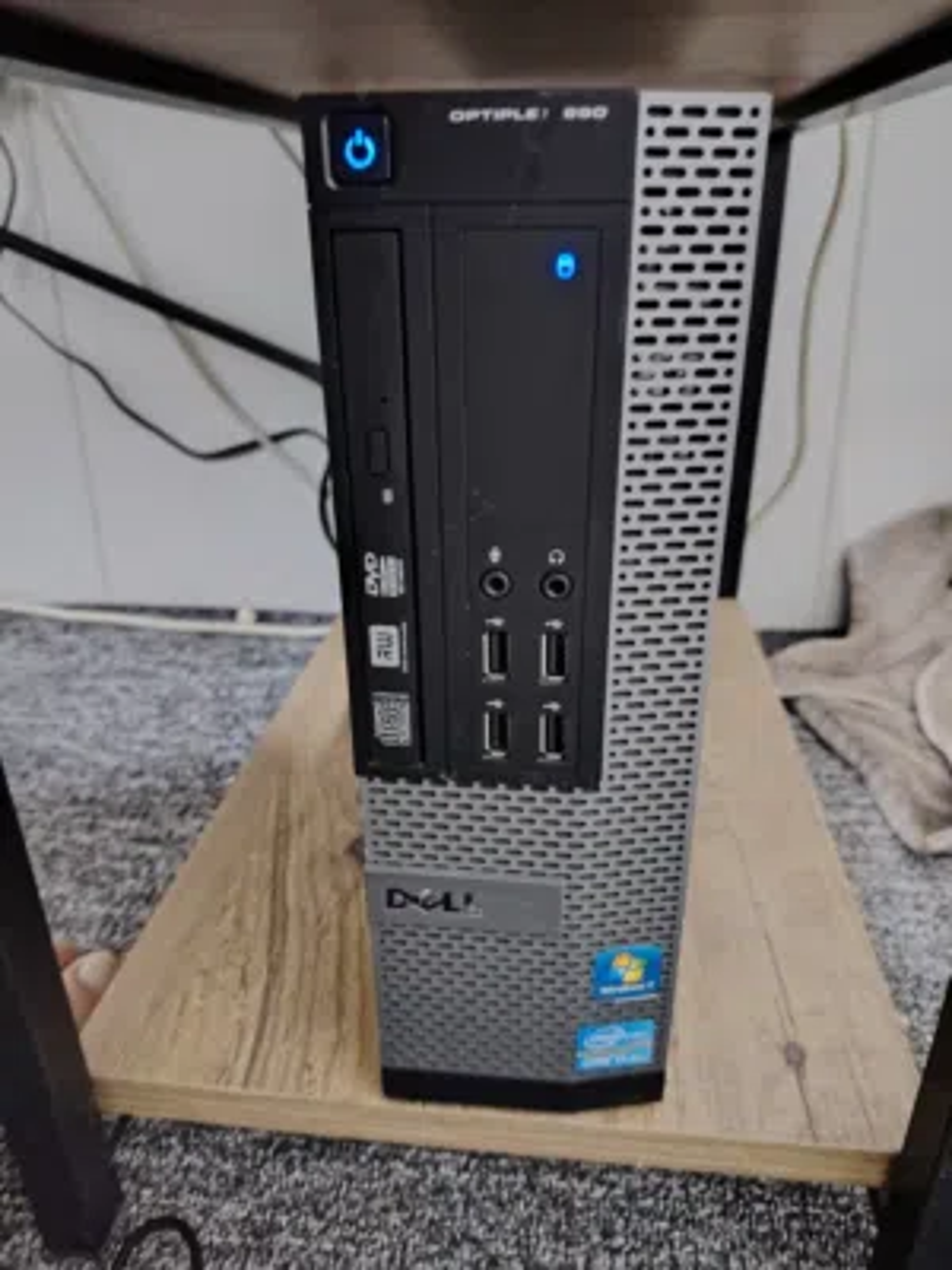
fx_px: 880
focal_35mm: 24
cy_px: 635
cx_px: 476
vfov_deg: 71.6
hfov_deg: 56.8
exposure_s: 1/25
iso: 4244
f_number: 1.75
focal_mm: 5.25
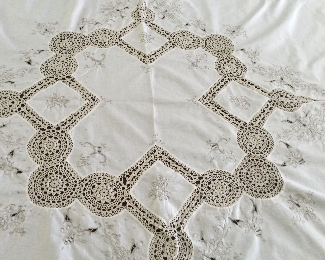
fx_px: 317
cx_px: 150
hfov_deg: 54.2
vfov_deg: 44.5
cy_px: 128
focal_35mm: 33
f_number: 2.4
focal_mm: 3.3
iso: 40
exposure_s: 1/33
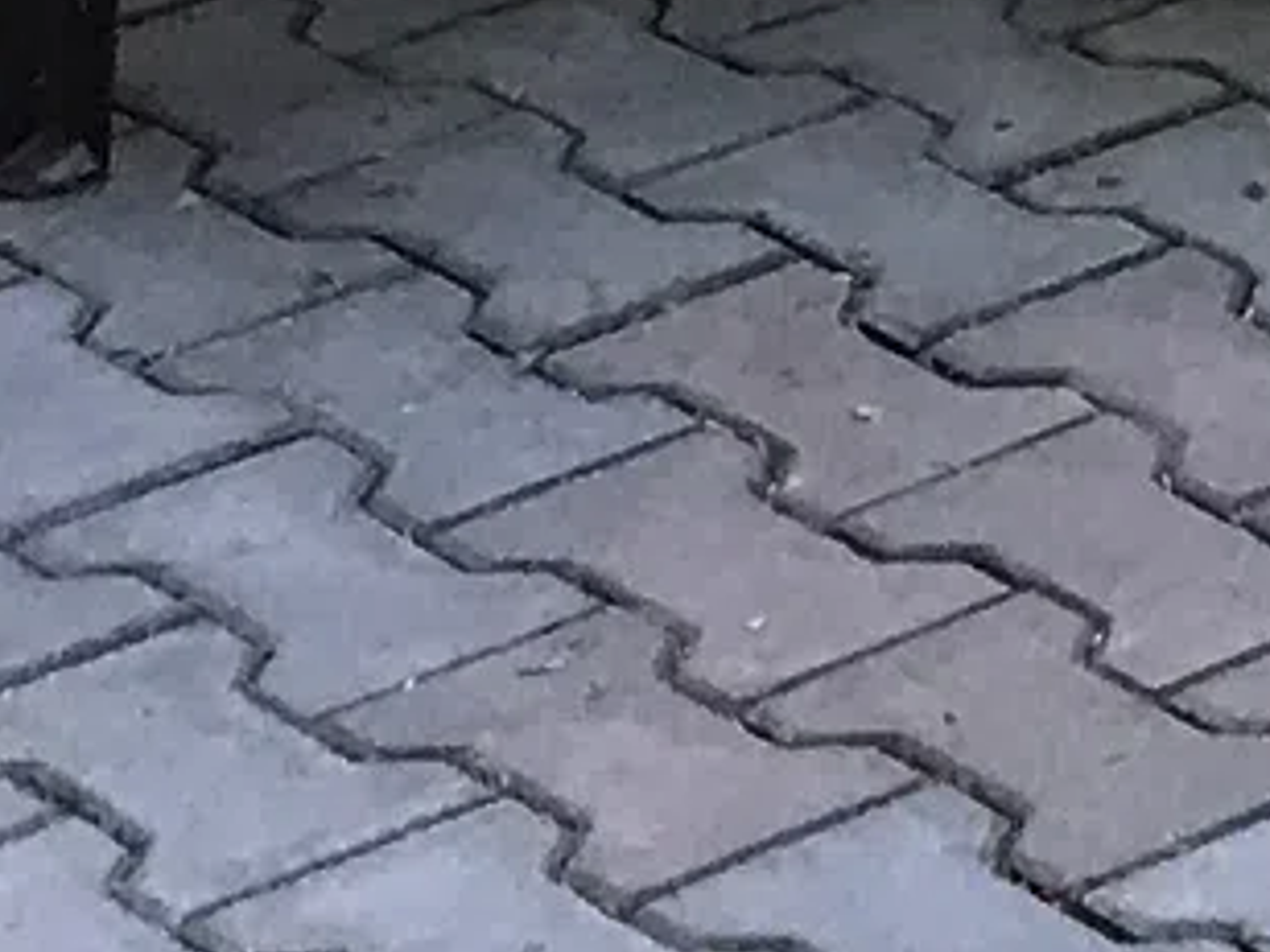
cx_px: 3311
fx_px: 7998
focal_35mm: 218
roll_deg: -0.7
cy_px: -2192
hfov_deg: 8.2
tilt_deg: -4.1
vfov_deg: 6.1
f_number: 1.8
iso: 32
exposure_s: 1/33
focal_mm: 3.99
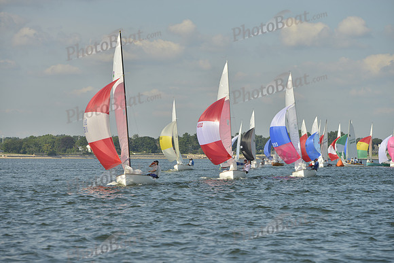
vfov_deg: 8.9
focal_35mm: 155
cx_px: 197
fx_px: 1697
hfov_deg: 13.2
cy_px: 132
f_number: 7.1
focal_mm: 155
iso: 200
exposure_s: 1/1250
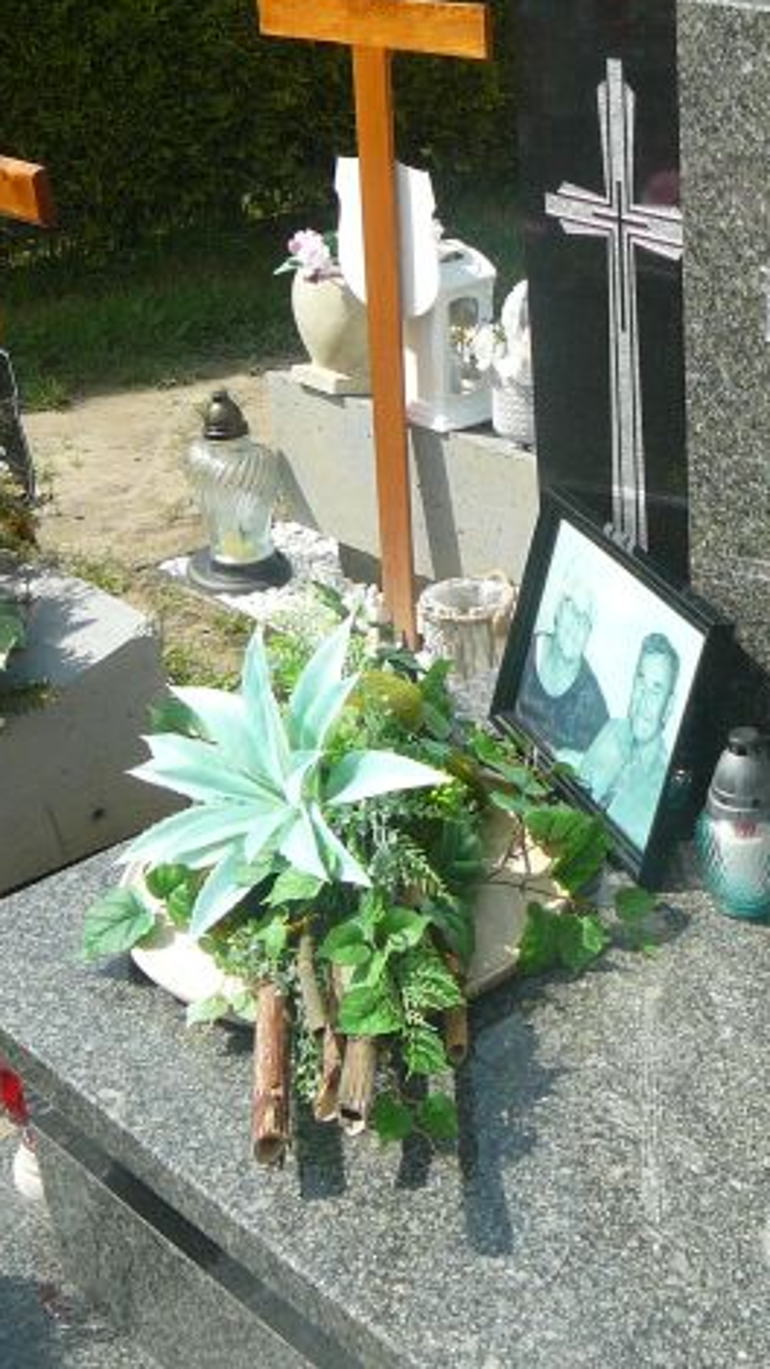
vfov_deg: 39.9
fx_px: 1886
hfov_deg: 22.3
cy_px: 671
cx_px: 738
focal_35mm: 52
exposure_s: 1/800
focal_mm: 5.2
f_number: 2.8
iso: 80
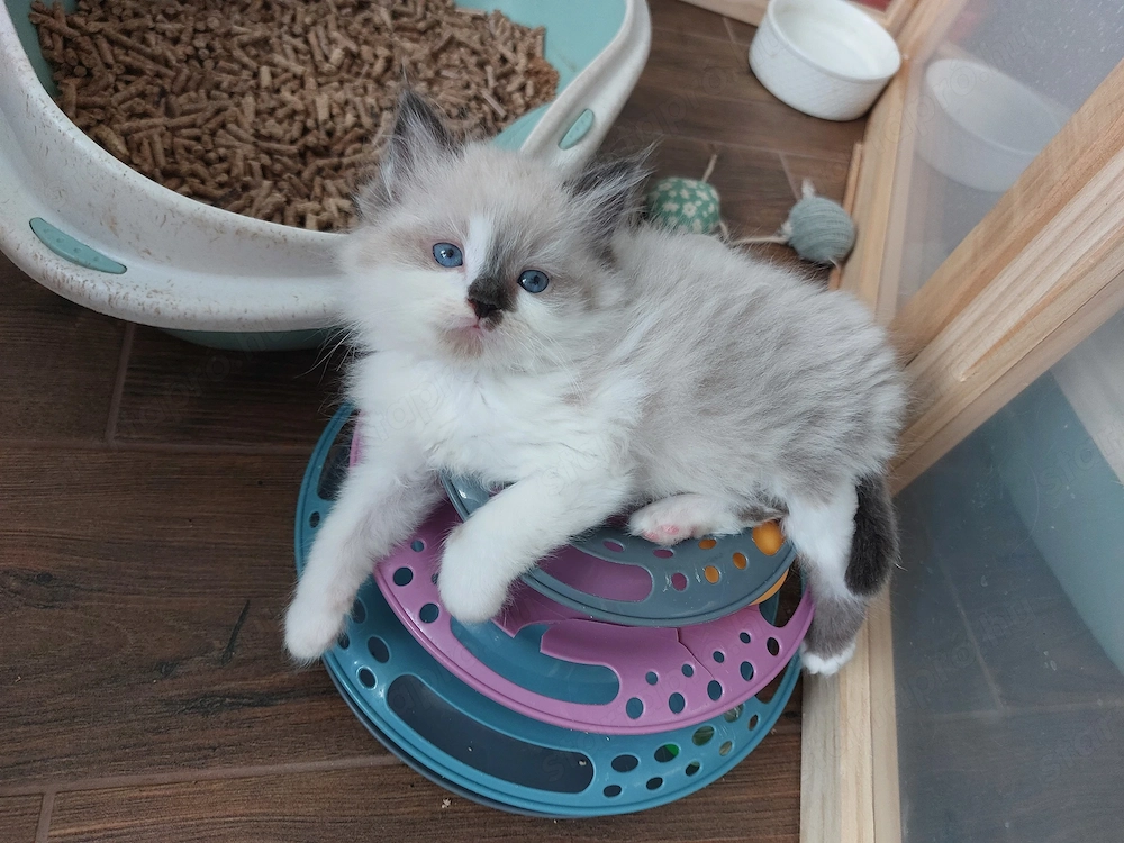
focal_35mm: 25
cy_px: 422
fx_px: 812
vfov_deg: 54.9
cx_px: 562
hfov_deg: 69.4
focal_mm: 5.23
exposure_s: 1/50
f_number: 1.8
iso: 125
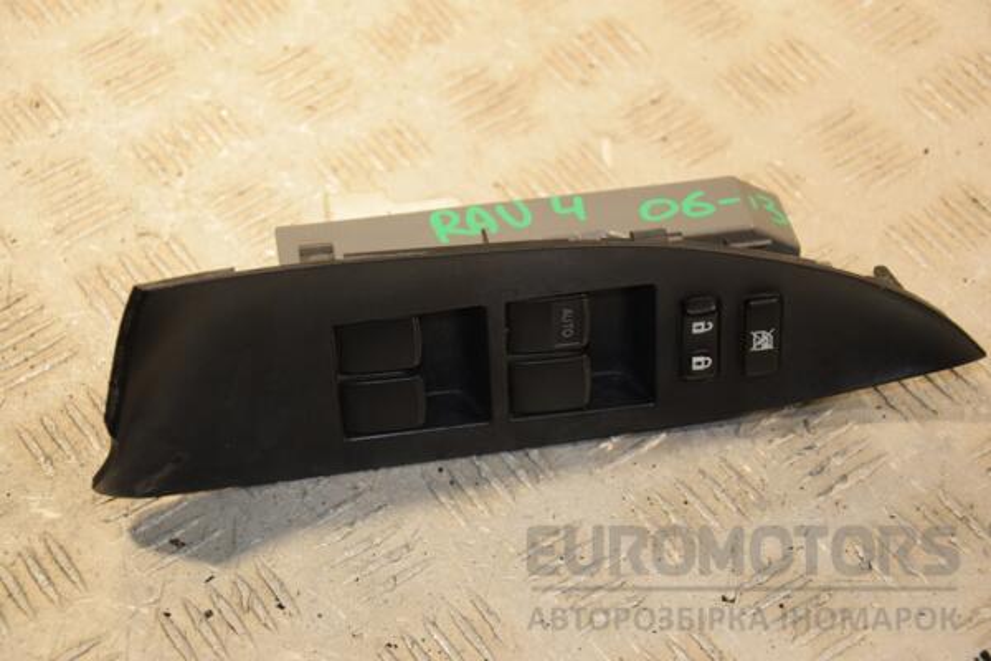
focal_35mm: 87
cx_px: 496
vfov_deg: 15.7
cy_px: 330
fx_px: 2395
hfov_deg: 23.4
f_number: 5
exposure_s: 1/160
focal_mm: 58
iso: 800
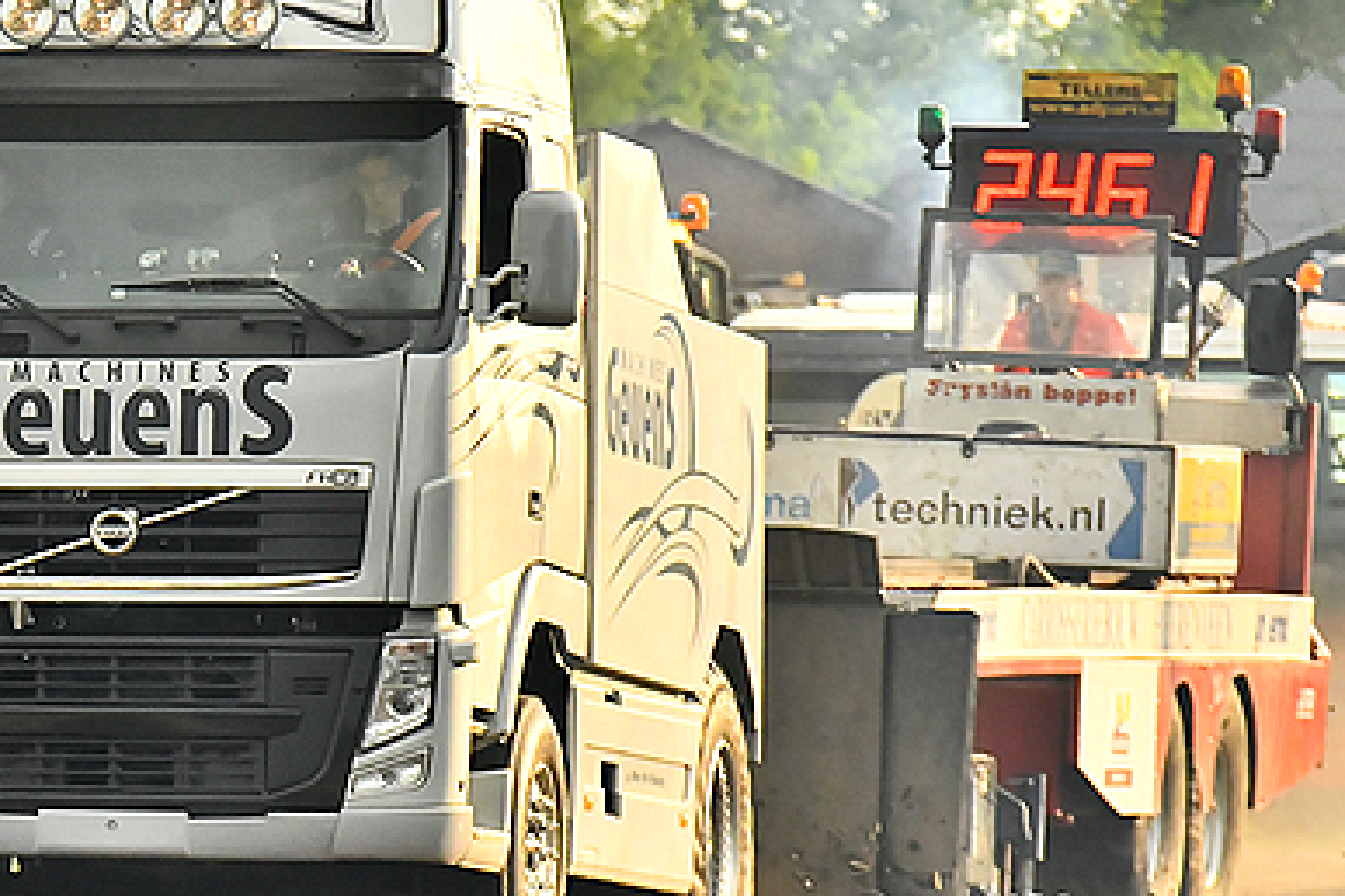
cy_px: 585
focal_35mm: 605
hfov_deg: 3.4
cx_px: 49
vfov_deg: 2.3
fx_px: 22603
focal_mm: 195
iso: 1600
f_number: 5.6
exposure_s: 1/5000
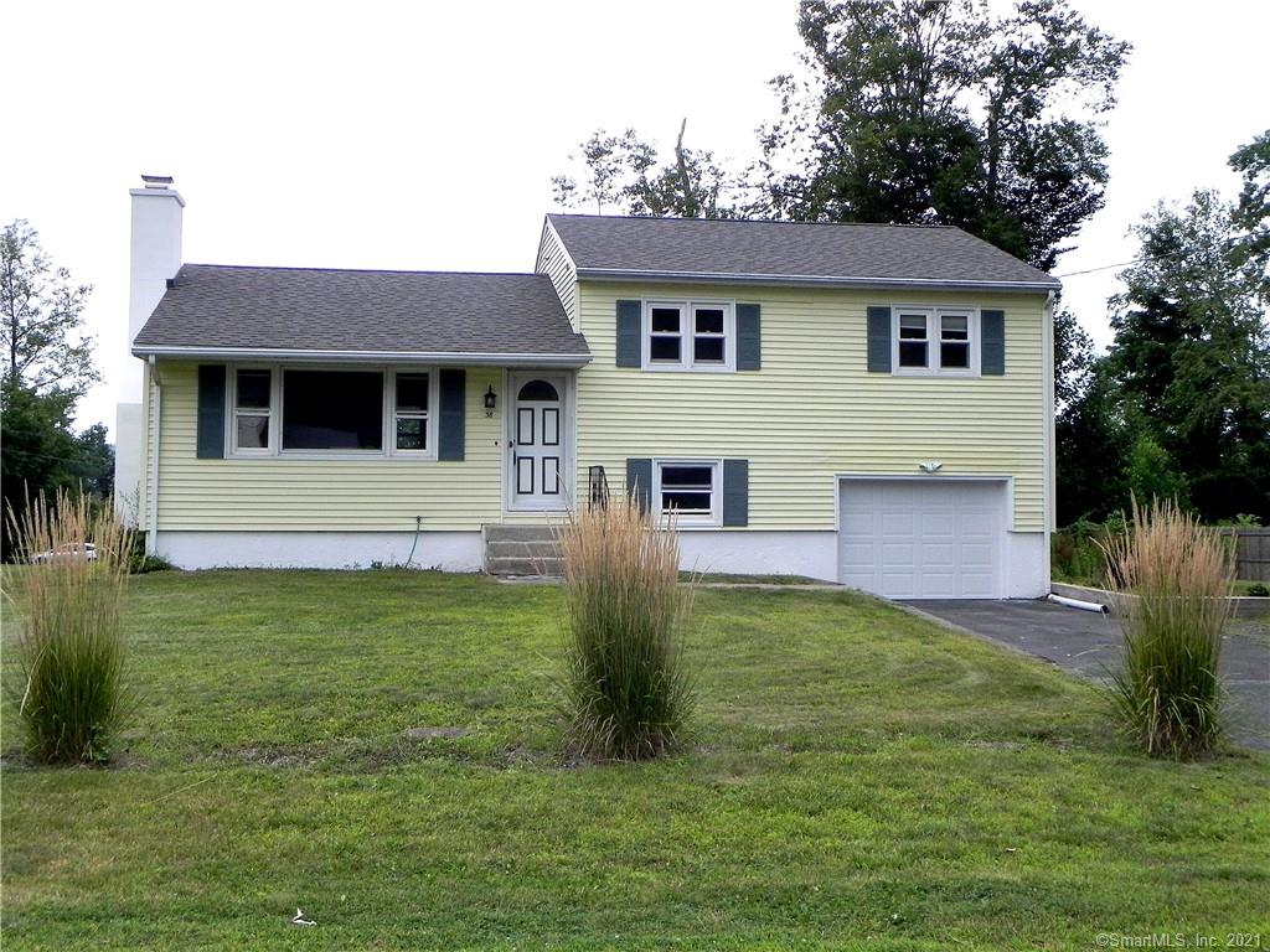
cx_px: 635
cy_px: 476
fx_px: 1504
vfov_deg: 35.1
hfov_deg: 45.8
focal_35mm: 41
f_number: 6.3
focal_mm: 7.3
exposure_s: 1/368
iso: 224
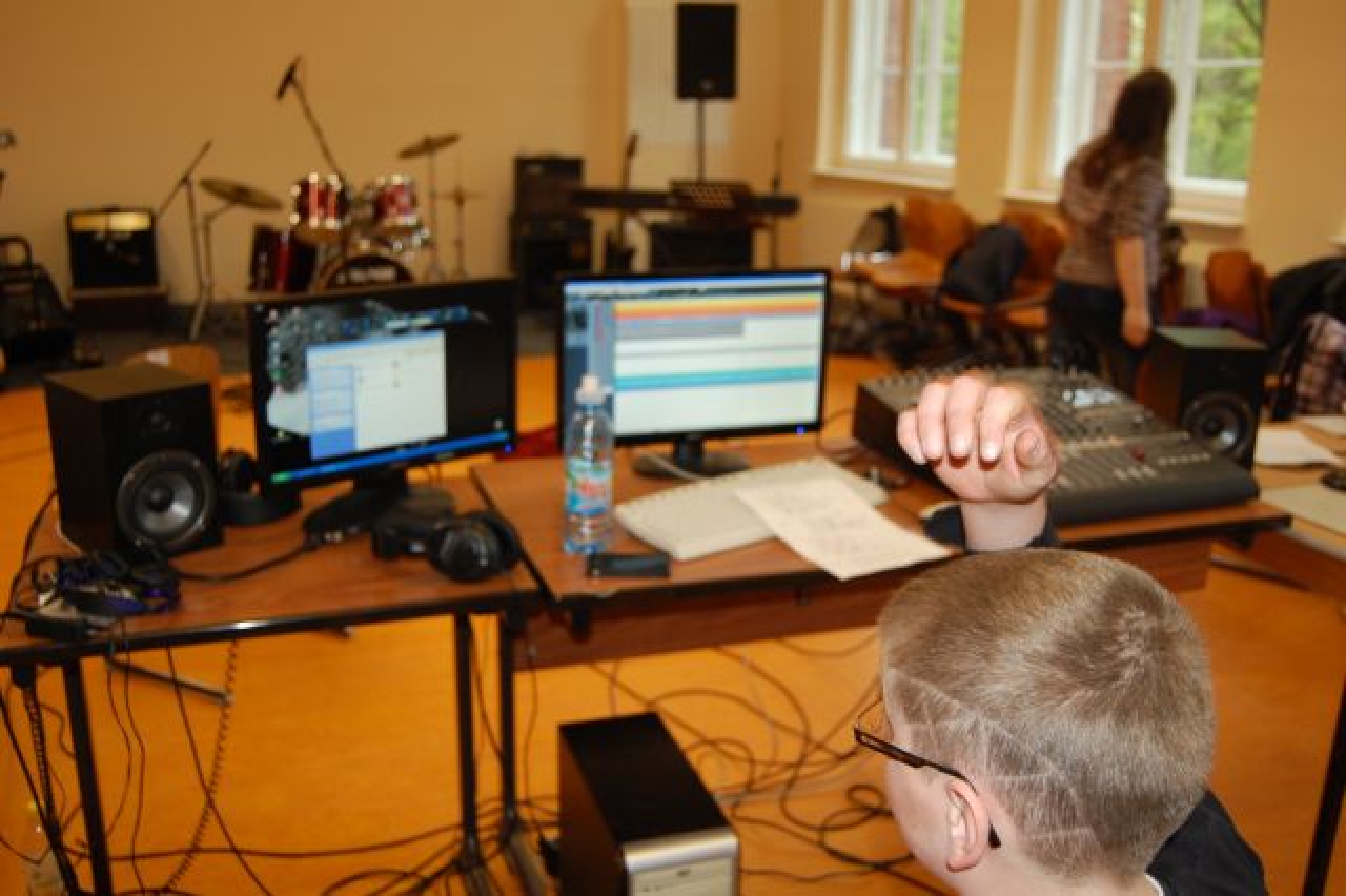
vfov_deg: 38.3
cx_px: 673
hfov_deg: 55.1
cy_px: 448
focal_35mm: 34
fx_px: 1289
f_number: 3.8
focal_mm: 23
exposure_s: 1/60
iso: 400
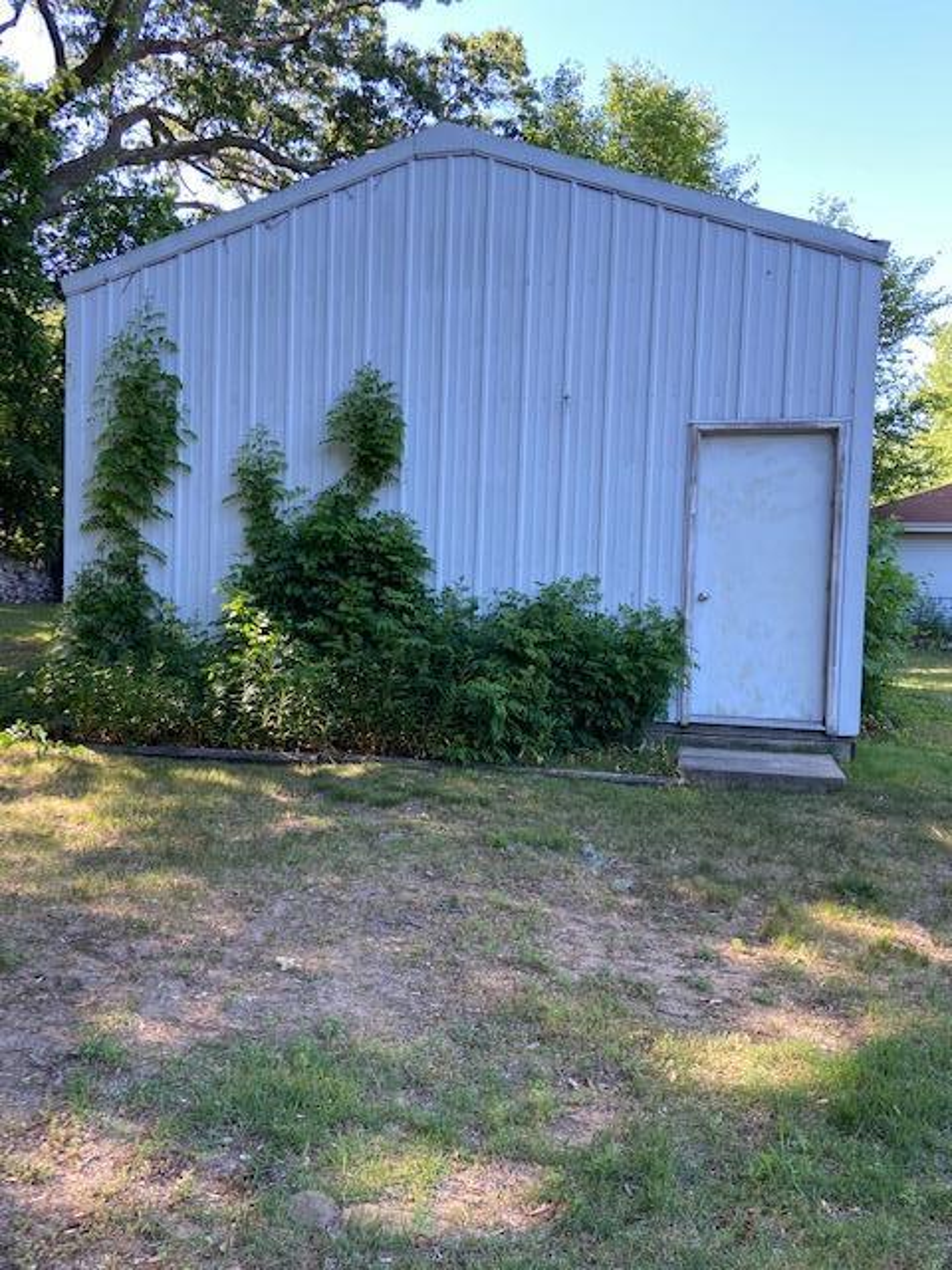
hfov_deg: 53.1
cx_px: 476
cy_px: 635
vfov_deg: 67.3
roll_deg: -1.6
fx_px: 953
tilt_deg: -0.5
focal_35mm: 26
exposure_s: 1/122
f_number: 1.8
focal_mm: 4.25
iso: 32
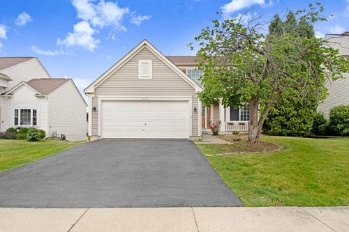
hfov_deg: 86.9
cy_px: 116
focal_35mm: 19
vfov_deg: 64.5
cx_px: 174
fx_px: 184
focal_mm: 13
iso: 400
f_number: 9
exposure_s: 1/640
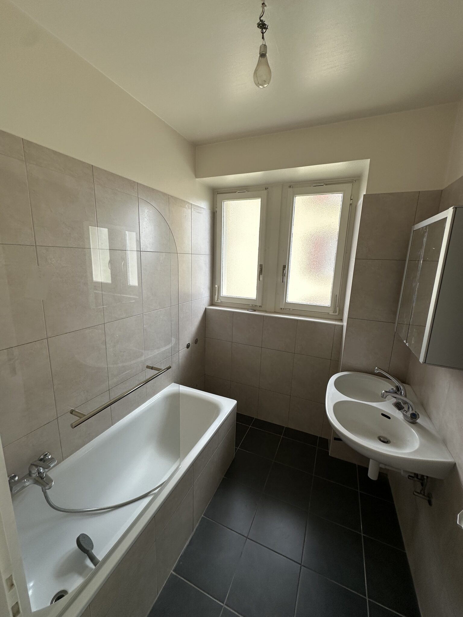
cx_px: 232
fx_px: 250
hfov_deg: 85.7
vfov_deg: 102.1
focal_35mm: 14
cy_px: 308
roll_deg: -3.0
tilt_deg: -10.9
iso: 50
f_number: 2.2
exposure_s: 1/99
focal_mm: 2.22
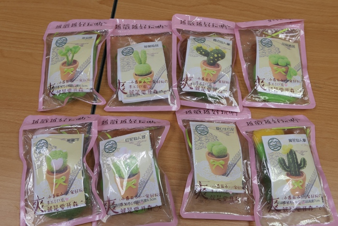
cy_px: 113
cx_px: 169
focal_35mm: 35
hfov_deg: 54.4
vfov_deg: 37.9
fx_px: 329
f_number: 2.8
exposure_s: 1/125
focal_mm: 12.8
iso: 125
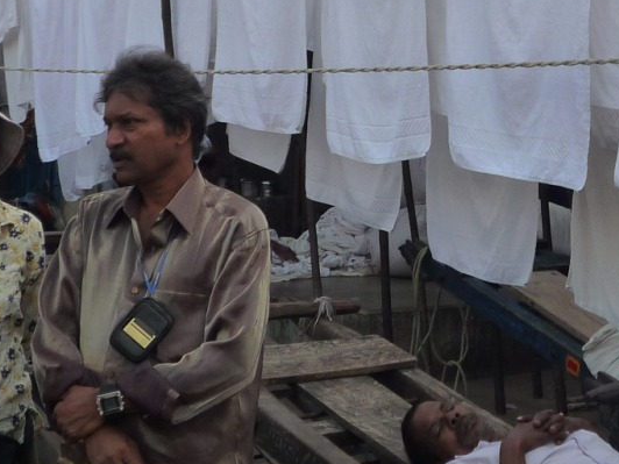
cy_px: 10
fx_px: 1735
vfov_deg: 15.0
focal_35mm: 97
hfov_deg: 20.0
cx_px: 495
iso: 160
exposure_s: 1/500
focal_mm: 6.3
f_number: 3.8
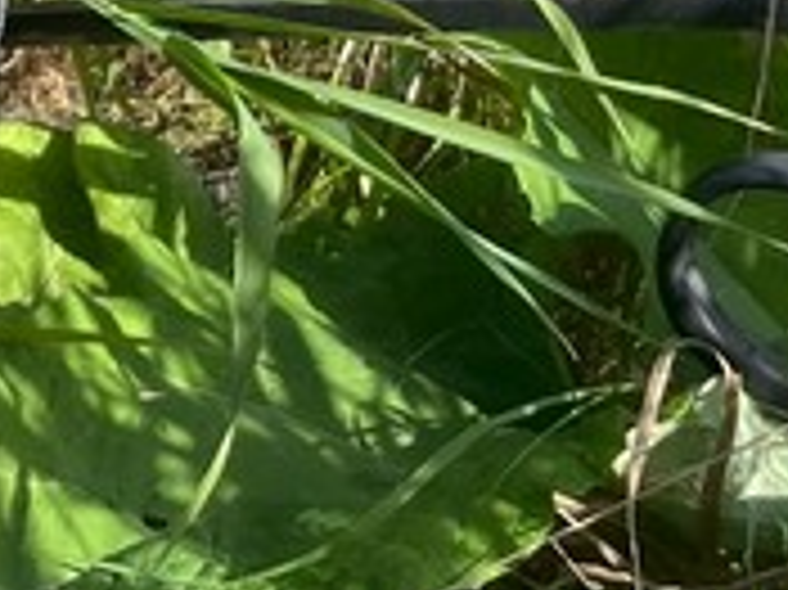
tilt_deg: -25.0
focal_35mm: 119
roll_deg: +0.3
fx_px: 2707
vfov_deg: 12.2
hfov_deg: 13.4
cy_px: -86
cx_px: -941
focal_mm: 4.2
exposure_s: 1/2174
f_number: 1.6
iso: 32
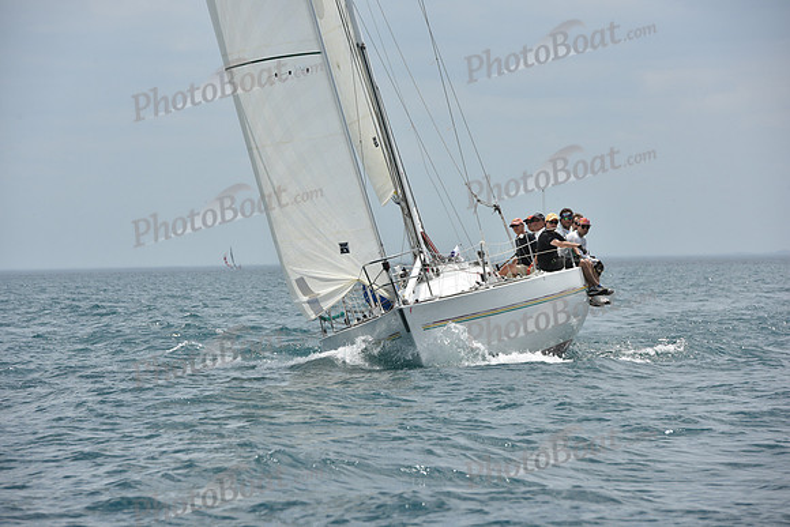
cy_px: 264
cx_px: 395
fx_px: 4390
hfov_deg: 10.3
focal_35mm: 200
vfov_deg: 6.9
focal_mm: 200
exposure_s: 1/1250
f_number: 9
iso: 250
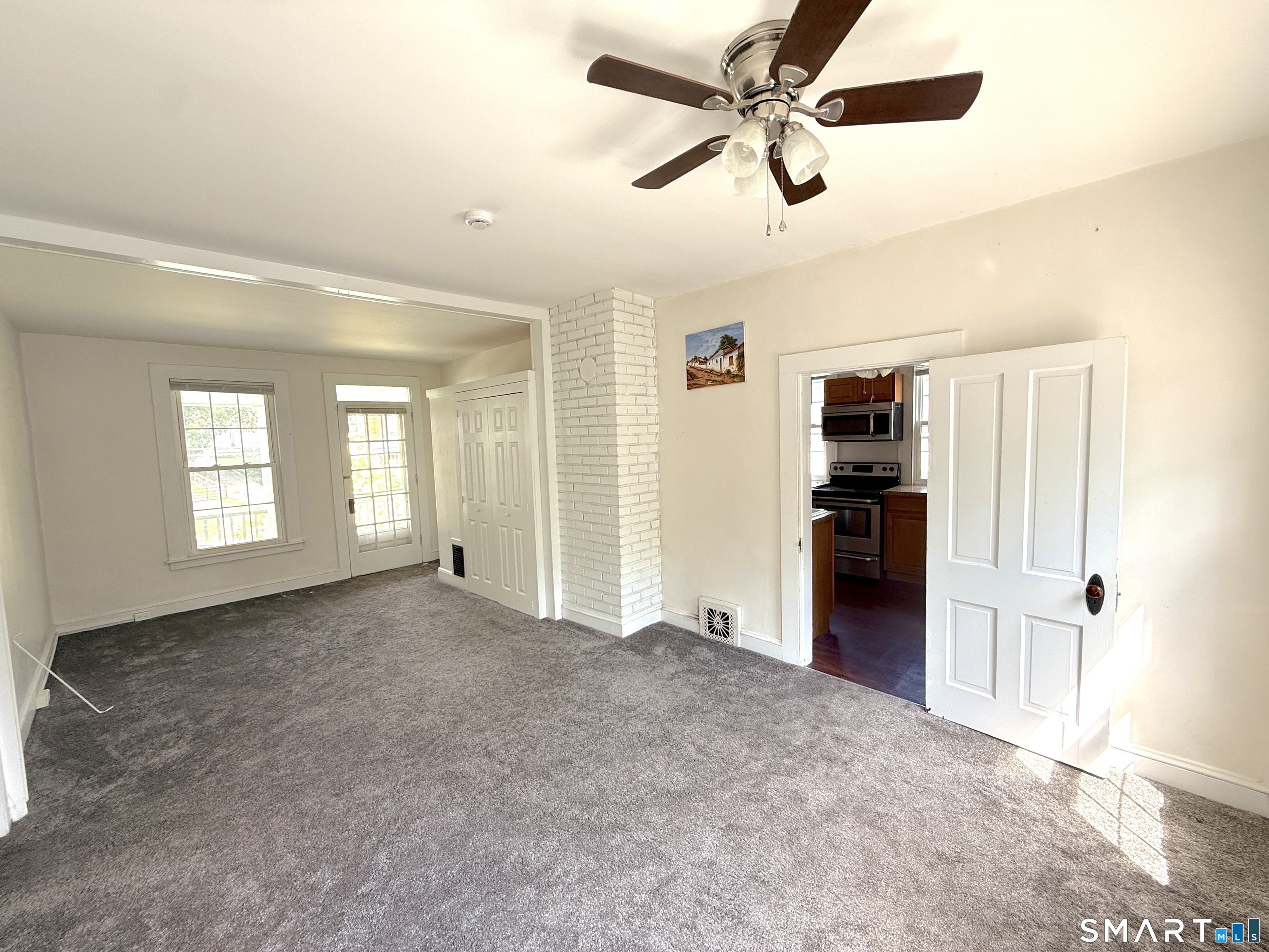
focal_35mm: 14
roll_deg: +2.0
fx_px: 513
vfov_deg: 85.7
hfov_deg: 102.1
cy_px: 476
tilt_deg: -4.6
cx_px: 634
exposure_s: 1/99
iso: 100
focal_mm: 2.22
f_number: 2.2
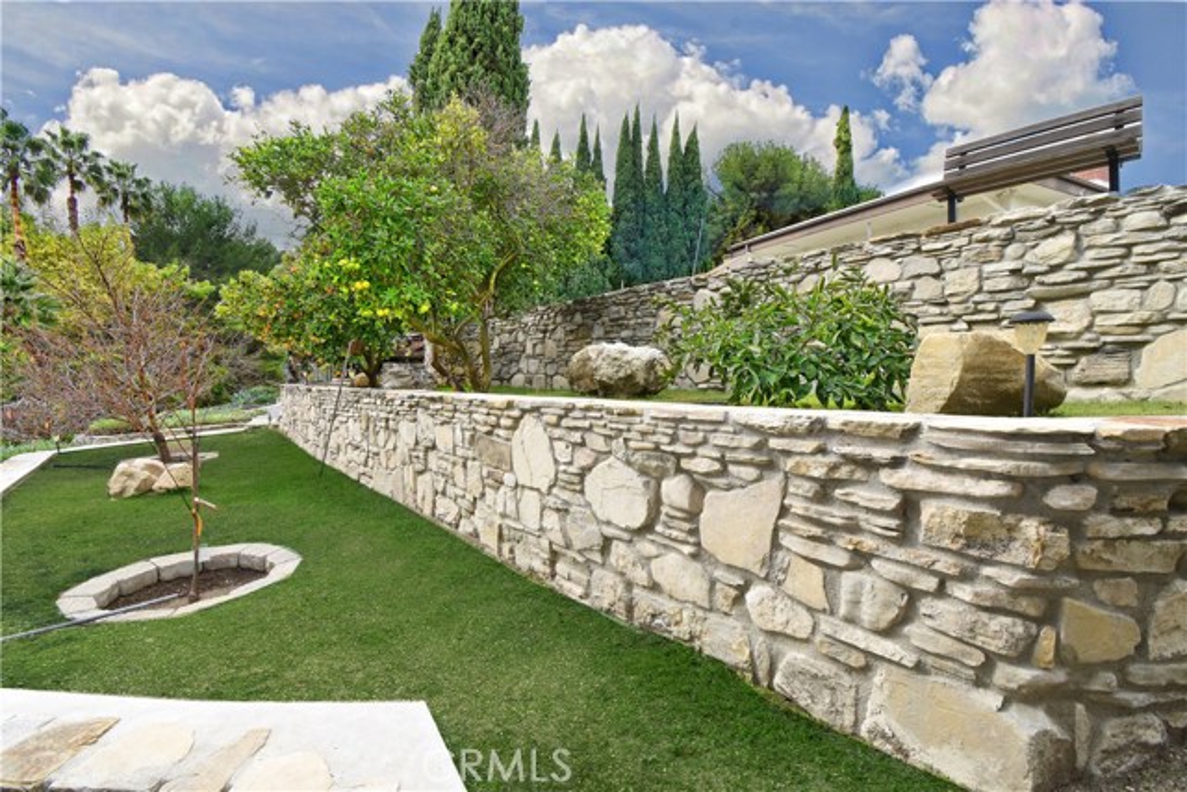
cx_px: 594
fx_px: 495
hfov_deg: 100.4
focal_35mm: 15
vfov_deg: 77.4
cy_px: 396
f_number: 11
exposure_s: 1/100
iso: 320
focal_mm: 10
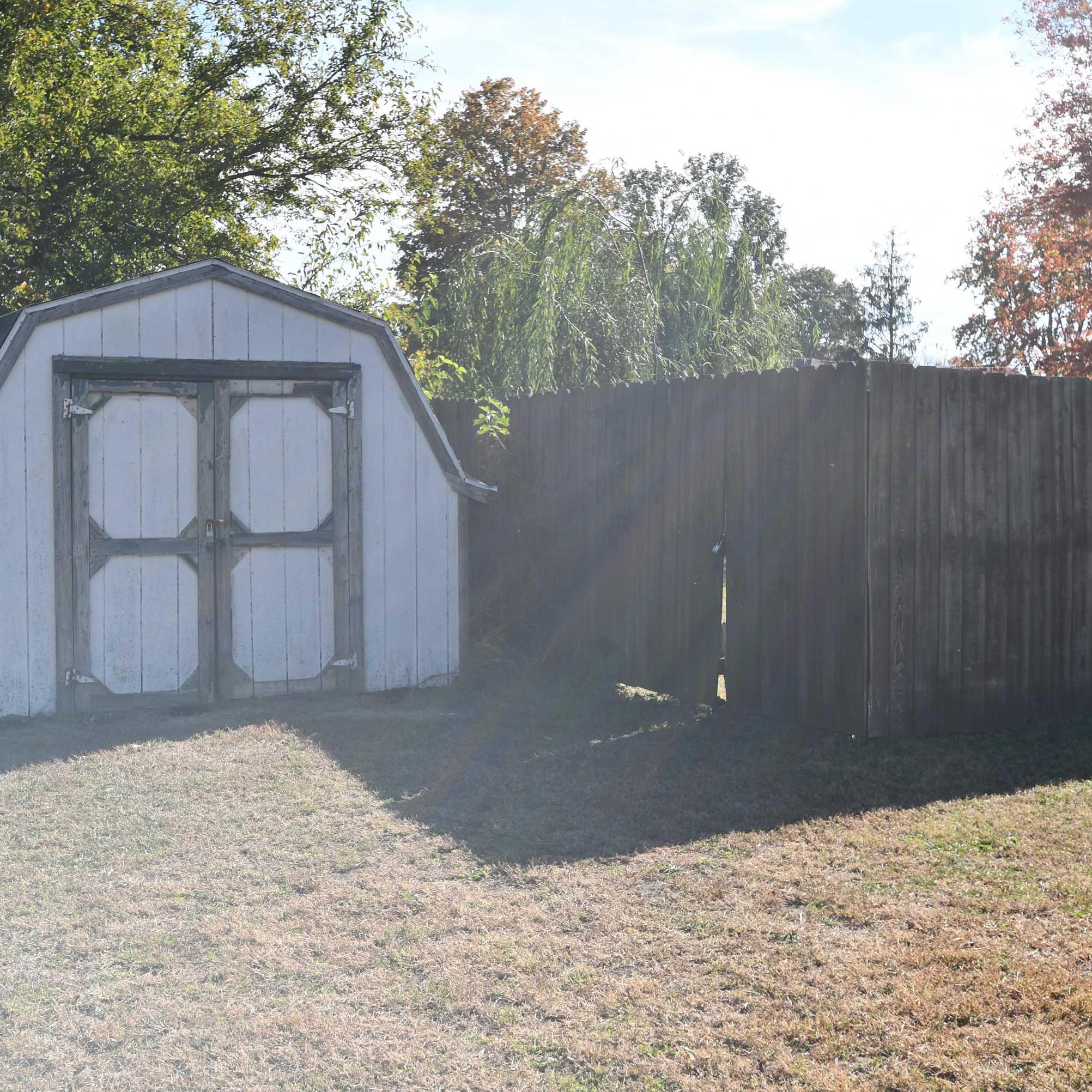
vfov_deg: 39.2
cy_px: 539
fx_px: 1535
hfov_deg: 39.2
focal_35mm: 43
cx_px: 510
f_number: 8
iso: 180
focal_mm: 22
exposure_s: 1/250
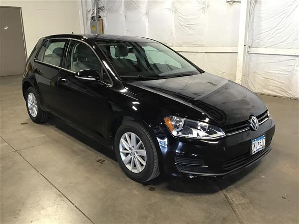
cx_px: 150
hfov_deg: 58.4
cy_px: 112
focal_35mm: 31
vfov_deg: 45.4
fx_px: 268
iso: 80
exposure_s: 1/30
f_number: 2.4
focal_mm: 3.3
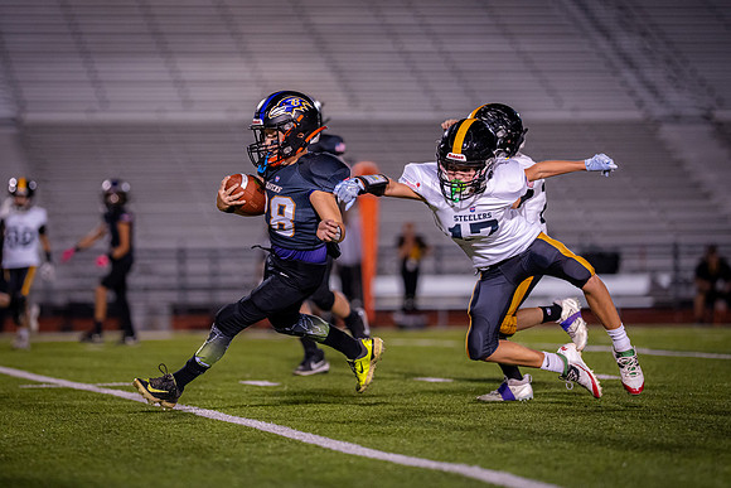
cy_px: 204
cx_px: 296
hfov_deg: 10.9
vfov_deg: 7.3
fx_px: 3842
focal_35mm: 189
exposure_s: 1/1250
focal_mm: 135
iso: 1600
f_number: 1.8
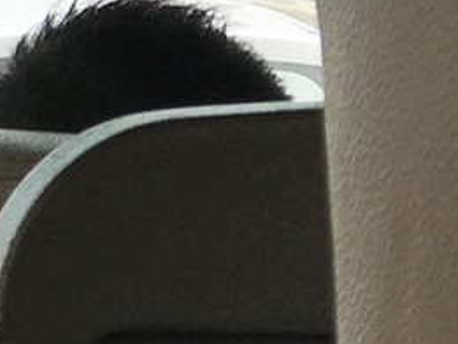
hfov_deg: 5.5
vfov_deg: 4.2
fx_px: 4620
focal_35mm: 349
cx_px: -588
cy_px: -158
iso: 20
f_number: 2.8
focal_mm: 6.6
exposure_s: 1/164
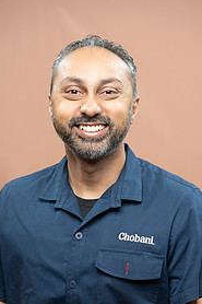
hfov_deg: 10.5
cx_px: 104
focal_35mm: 131
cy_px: 243
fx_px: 1104
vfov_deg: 15.6
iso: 320
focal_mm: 81
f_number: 4
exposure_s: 1/160
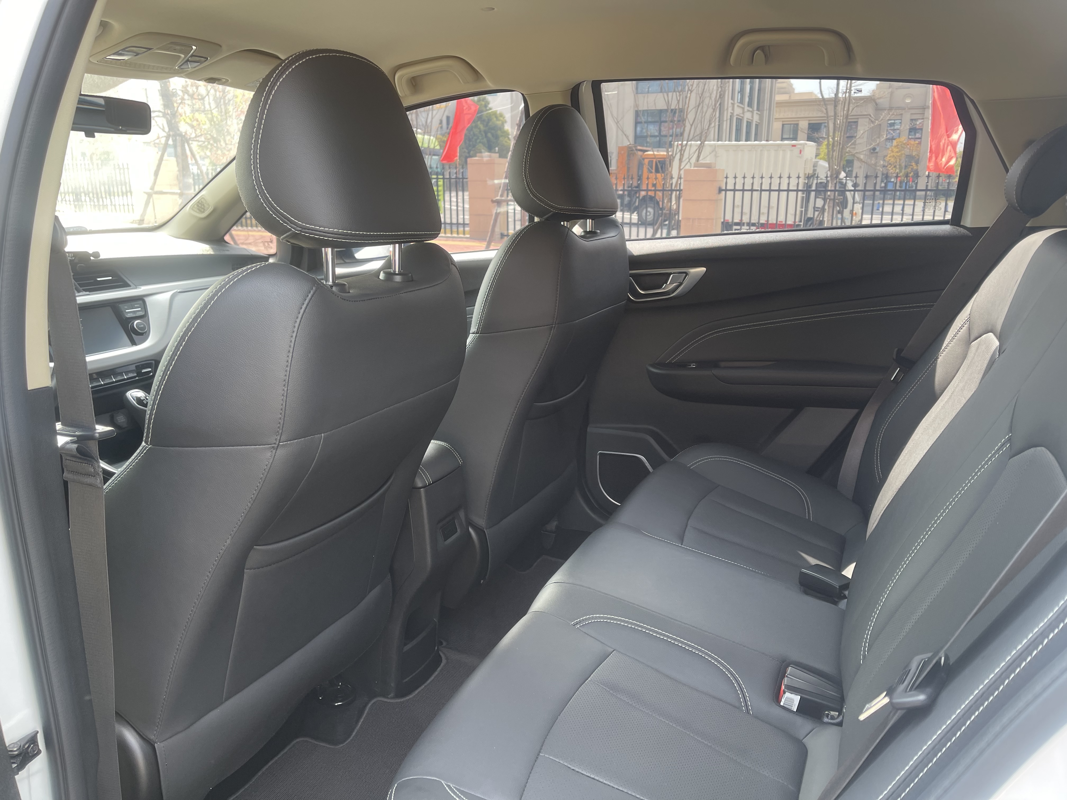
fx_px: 801
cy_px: 400
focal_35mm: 26
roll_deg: +0.7
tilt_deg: -16.2
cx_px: 534
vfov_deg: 53.1
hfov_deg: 67.3
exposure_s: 1/121
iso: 50
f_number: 1.6
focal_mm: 5.1
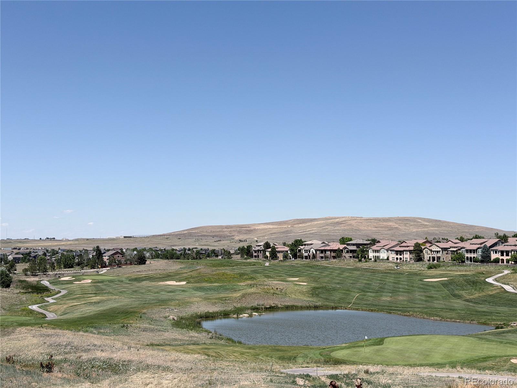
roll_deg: -0.5
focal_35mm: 48
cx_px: 258
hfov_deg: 39.7
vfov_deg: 30.3
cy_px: 194
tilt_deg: +4.1
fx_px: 717
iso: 64
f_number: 1.78
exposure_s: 1/7874
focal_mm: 6.76
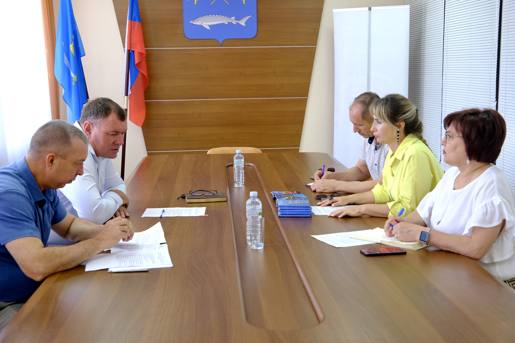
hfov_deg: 44.5
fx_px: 629
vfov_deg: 30.5
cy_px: 172
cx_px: 258
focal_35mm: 44
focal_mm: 29.3
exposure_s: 1/38
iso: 400
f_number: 4
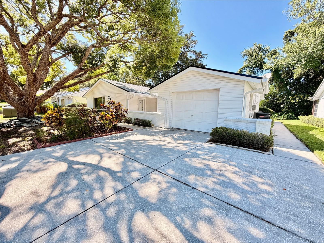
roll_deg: -0.1
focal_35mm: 14
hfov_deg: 102.1
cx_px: 162
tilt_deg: -5.9
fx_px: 131
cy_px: 122
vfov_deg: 85.7
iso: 50
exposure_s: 1/229
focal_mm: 2.22
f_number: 2.2
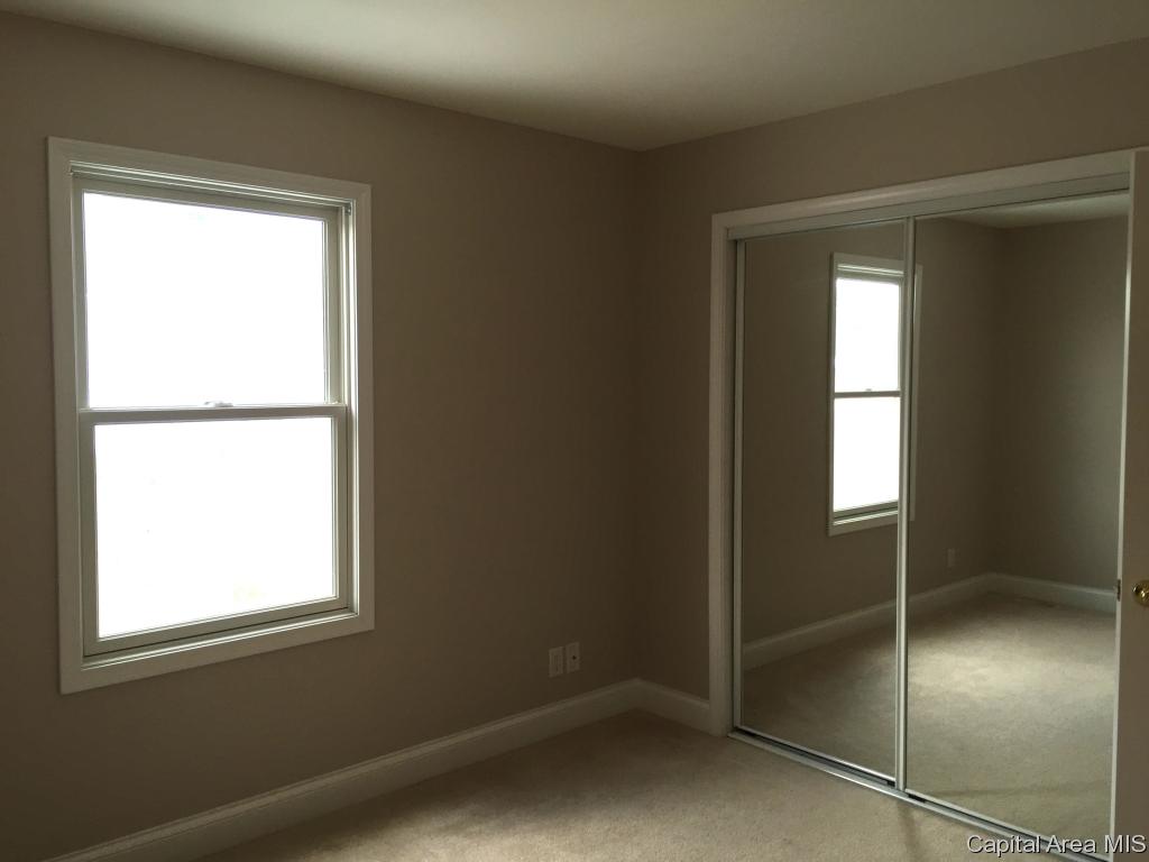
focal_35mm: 29
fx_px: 963
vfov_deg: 48.2
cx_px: 574
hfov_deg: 61.7
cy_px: 431
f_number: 2.2
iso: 50
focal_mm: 4.15
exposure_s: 1/120
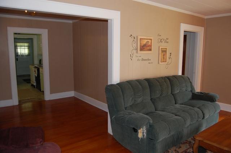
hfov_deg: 67.5
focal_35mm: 27
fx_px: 173
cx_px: 116
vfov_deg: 47.7
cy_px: 76
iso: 400
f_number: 3.5
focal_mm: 18
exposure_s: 1/60
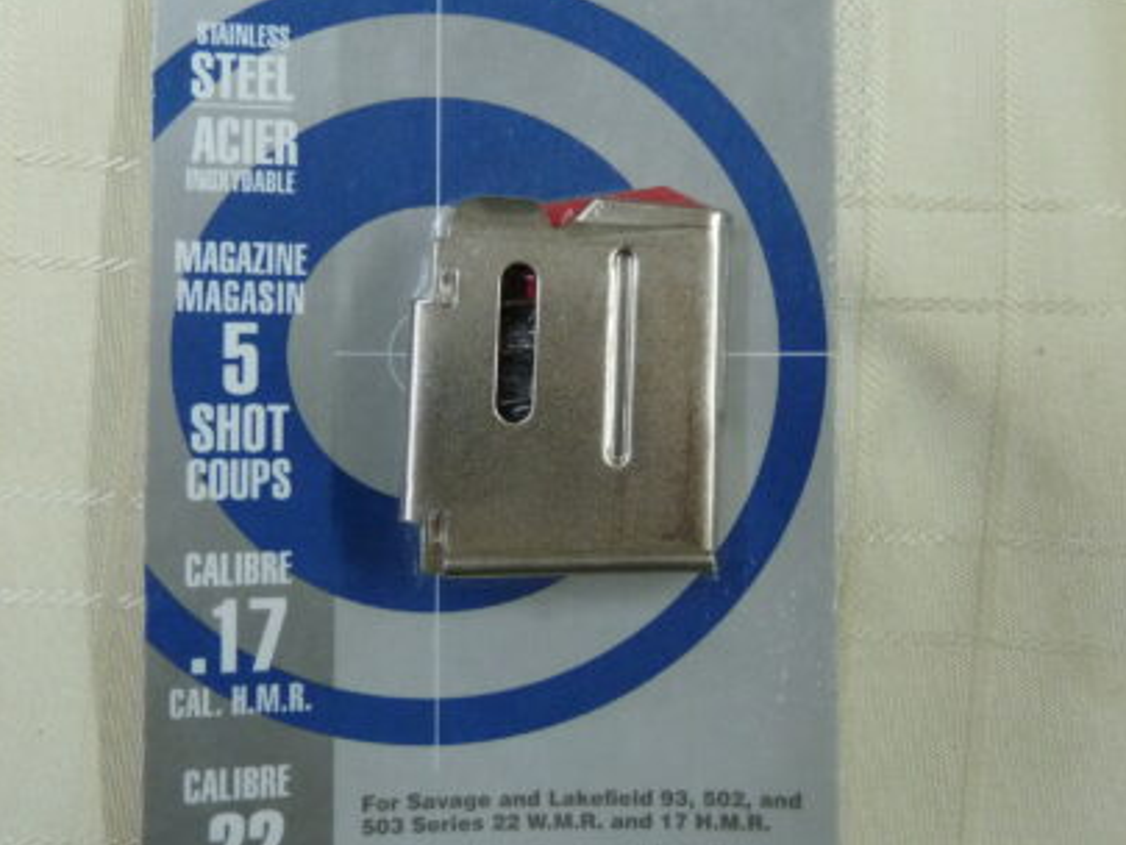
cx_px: 539
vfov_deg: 38.6
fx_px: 1204
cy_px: 367
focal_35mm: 37
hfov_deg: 50.1
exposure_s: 1/30
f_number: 3.3
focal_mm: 4.1
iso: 320
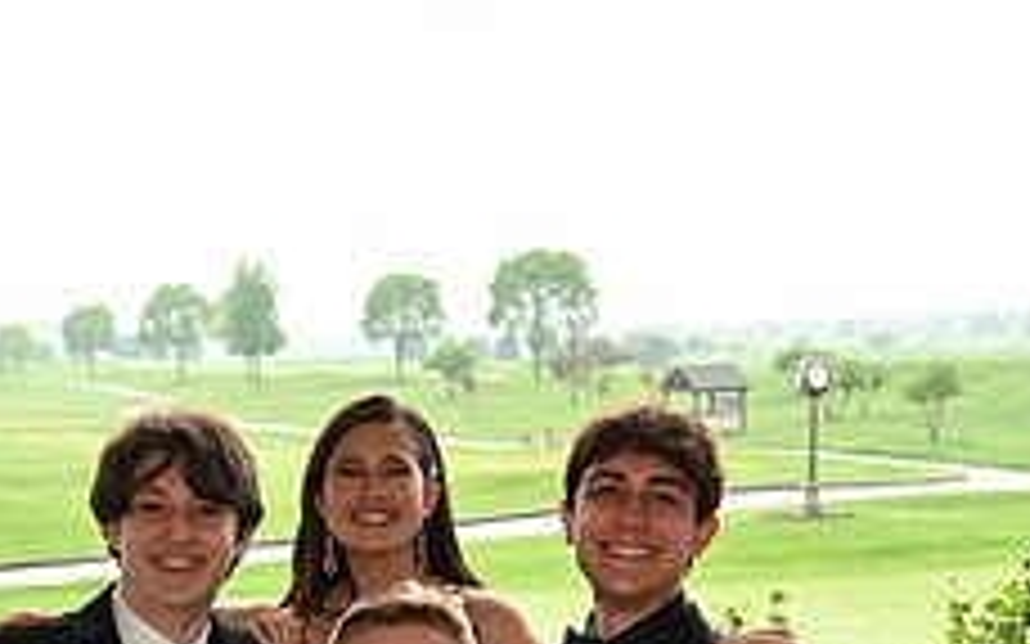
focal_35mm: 80
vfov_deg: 15.0
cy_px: 1009
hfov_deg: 25.8
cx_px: 450
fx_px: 2245
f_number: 3.5
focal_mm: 27
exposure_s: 1/250
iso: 3200
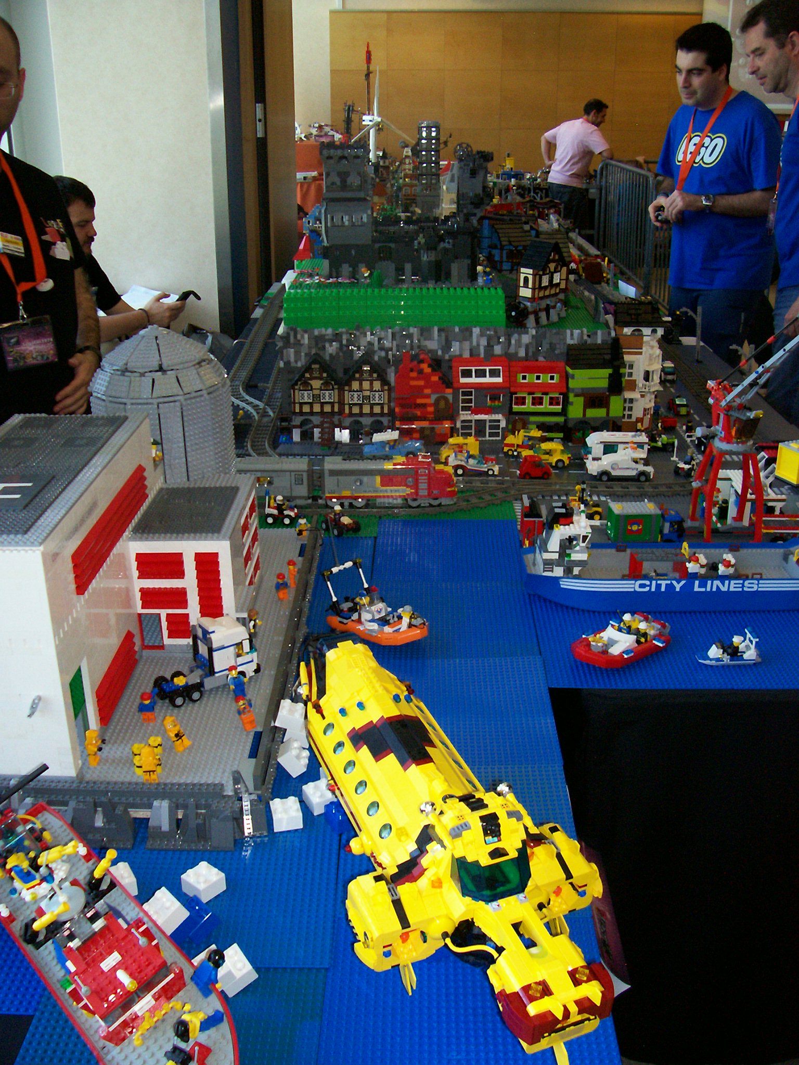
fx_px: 1046
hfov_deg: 41.8
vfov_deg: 54.0
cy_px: 532
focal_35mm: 34
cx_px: 400
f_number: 2.7
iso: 140
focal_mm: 5.6
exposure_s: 1/112
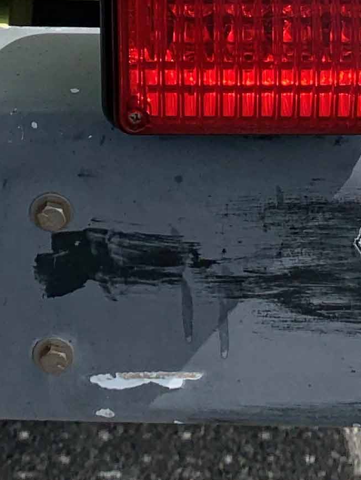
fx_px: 1682
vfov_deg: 13.4
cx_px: 30
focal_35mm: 121
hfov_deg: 12.2
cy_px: -541
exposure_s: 1/2833
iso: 25
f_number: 1.8
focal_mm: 4.25
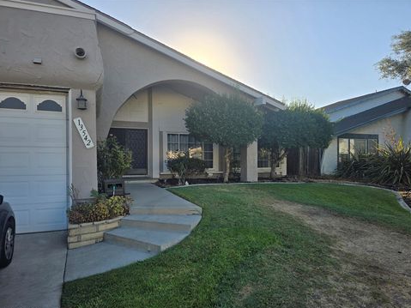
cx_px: 208
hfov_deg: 71.6
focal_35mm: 24
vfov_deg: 56.8
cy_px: 158
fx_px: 285
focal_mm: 5.4
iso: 25
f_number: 1.8
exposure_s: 1/1521
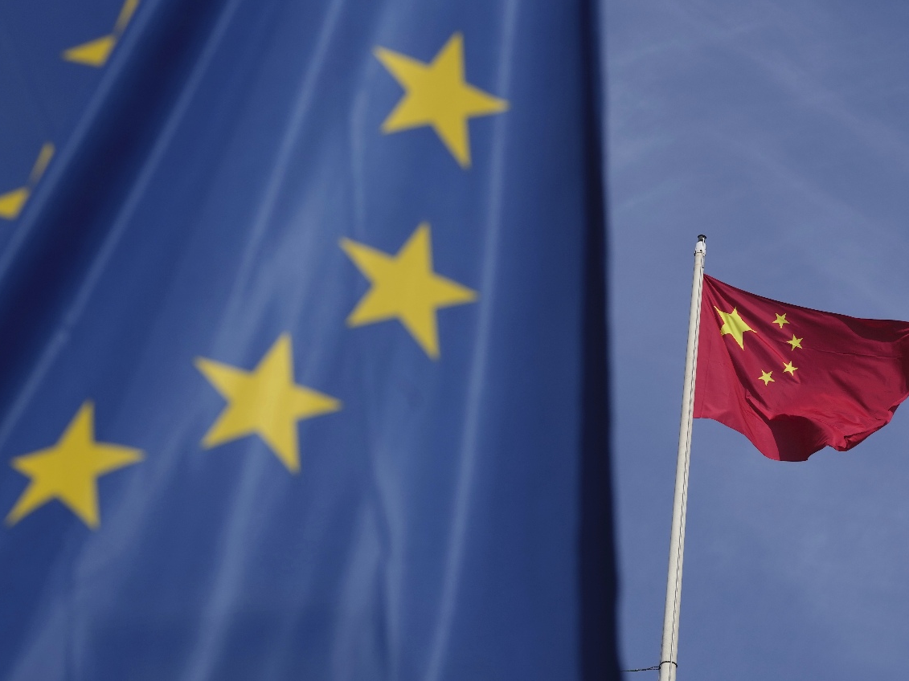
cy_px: 341
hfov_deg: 10.7
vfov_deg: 8.0
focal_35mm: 185
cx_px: 478
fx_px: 4857
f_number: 9
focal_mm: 170
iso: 250
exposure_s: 1/1000
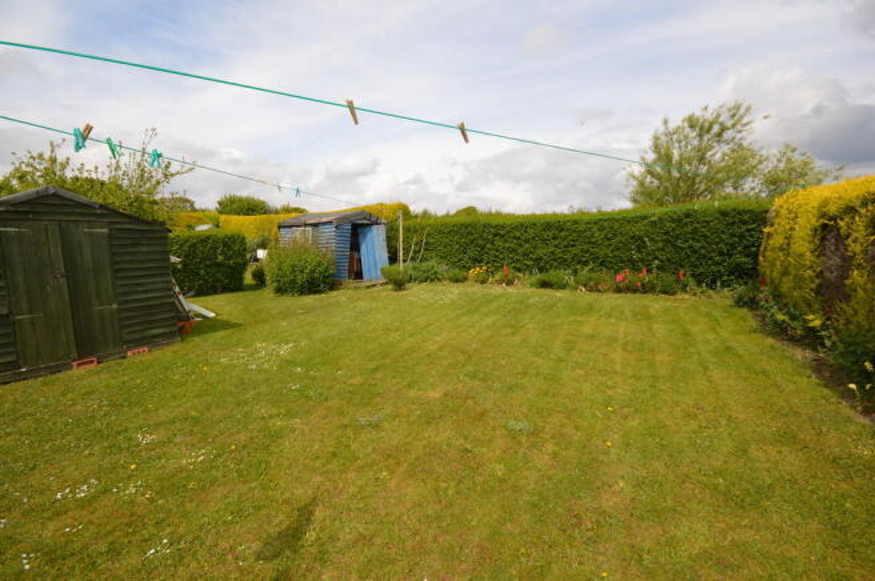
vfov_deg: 77.2
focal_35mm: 15
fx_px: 364
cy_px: 290
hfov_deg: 100.4
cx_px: 438
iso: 100
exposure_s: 1/200
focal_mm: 10
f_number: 9
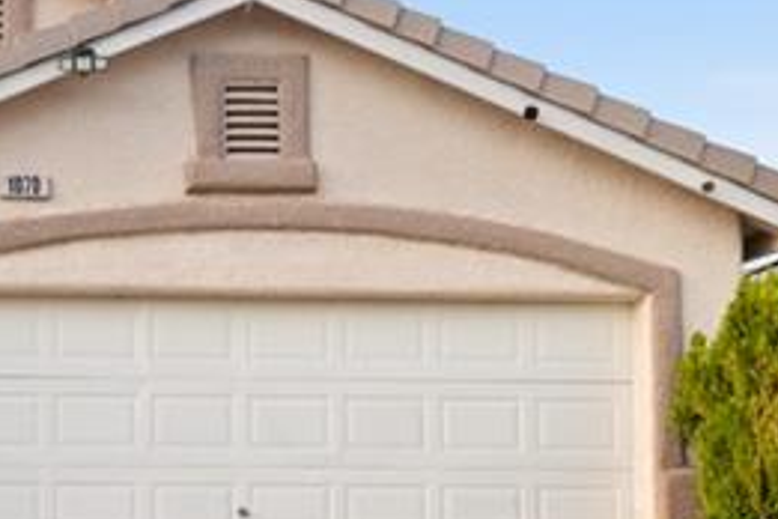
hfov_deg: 34.8
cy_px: 480
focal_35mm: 53
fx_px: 1144
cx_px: 39
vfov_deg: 24.7
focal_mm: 9
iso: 100
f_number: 8
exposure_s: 1/30
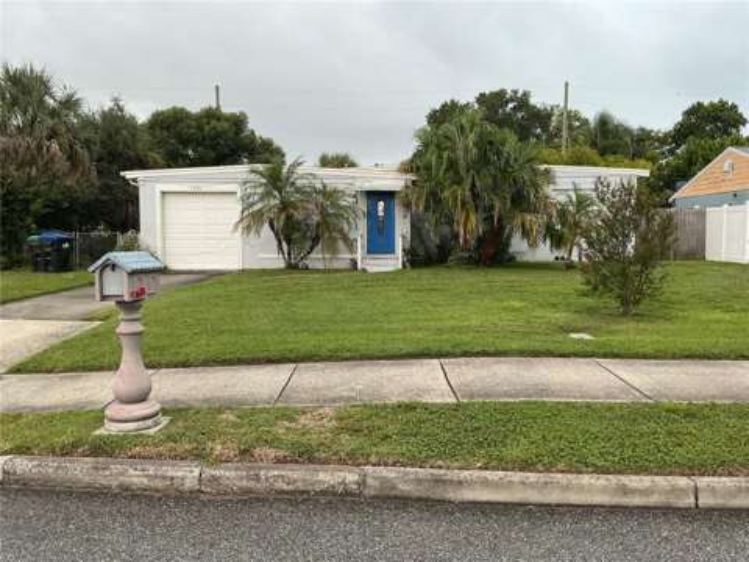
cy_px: 281
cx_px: 374
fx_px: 627
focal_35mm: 29
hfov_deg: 61.7
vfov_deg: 48.2
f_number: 1.8
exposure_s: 1/120
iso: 40
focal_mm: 3
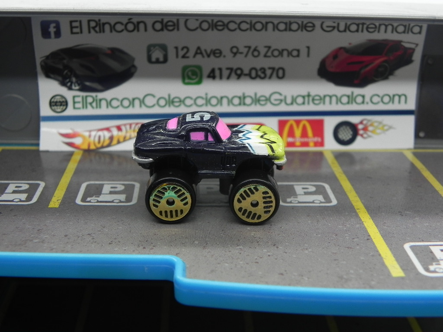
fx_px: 665
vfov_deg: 28.0
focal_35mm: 52
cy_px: 166
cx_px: 222
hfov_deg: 36.8
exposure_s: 1/116
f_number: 3.5
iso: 160
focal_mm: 9.2
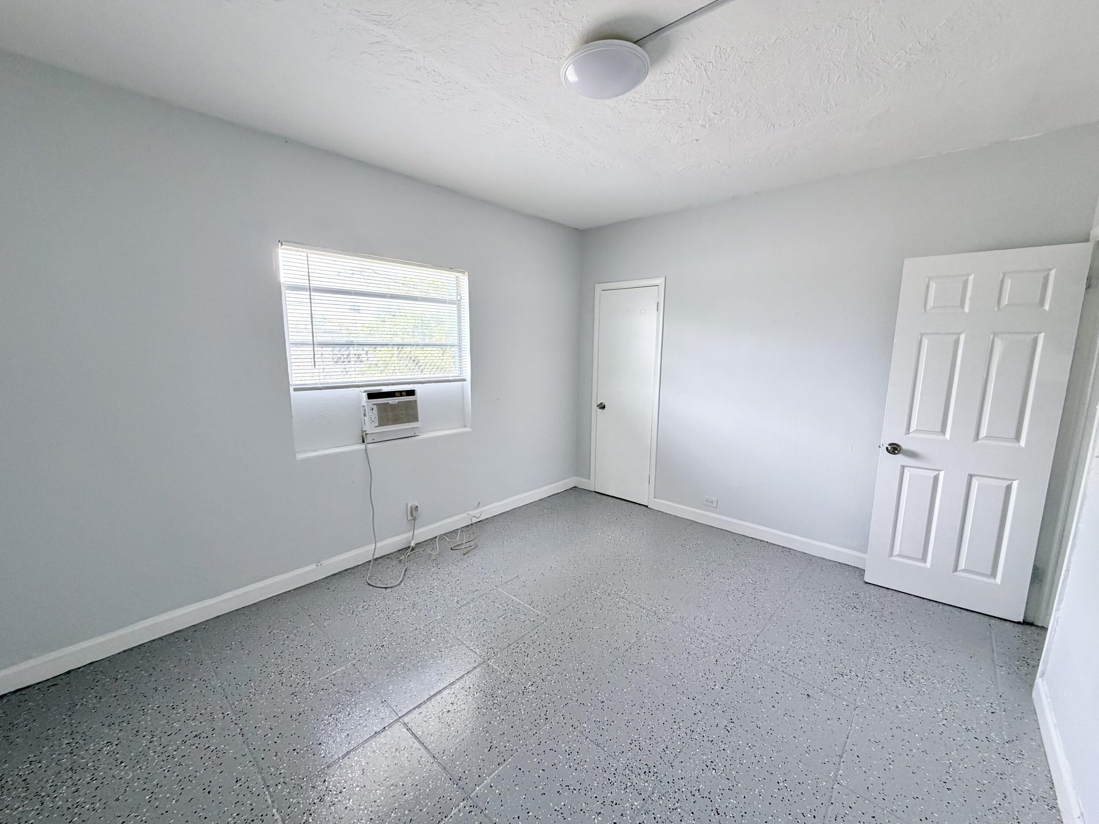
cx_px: 550
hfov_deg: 102.1
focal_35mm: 14
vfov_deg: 85.7
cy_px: 412
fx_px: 444
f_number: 2.2
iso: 160
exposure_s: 1/121
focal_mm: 2.22
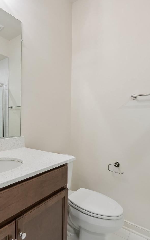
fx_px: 144
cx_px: 48
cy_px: 122
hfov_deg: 53.8
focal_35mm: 22
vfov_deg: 79.6
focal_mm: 14
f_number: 8
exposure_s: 1/15
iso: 160
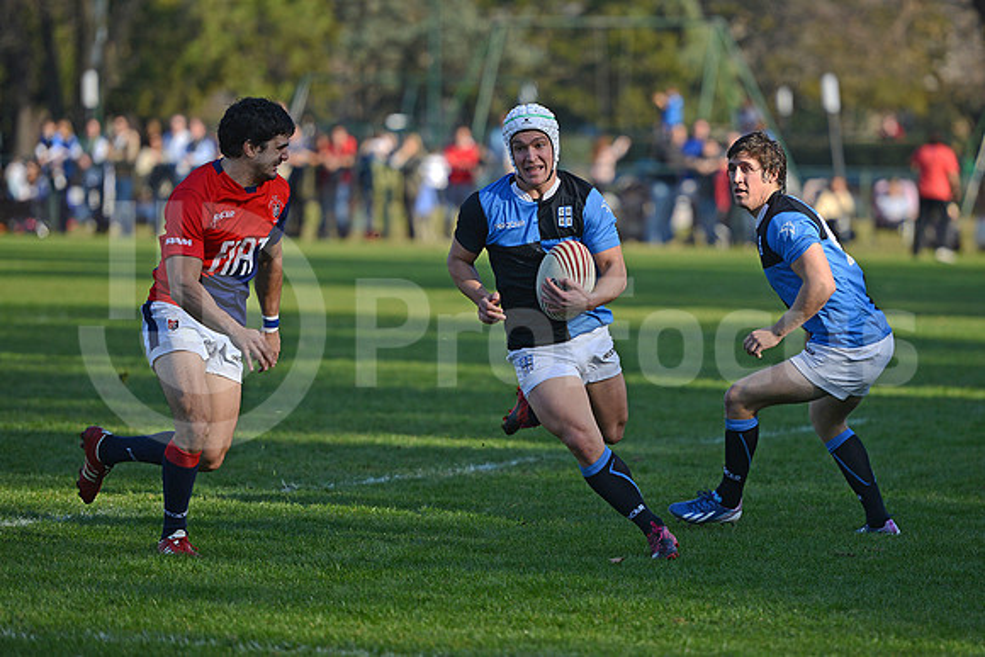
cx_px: 492
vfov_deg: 7.4
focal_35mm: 185
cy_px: 328
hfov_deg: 11.1
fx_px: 5063
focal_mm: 185
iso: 250
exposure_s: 1/2000
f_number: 2.8
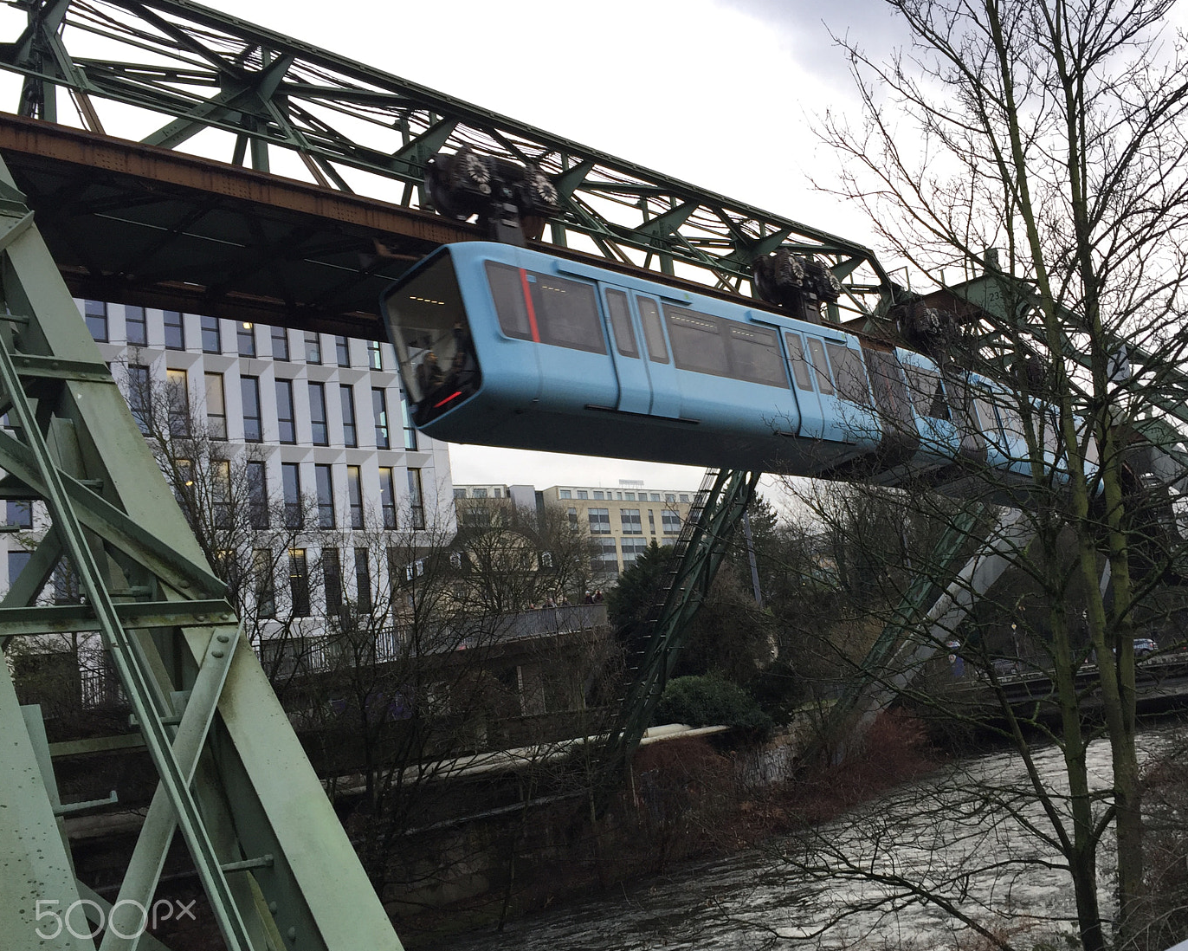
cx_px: 674
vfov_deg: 44.5
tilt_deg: +10.1
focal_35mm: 33
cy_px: 514
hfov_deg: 54.0
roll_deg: +7.9
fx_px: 1160
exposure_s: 1/100
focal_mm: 4.15
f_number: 2.2
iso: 32
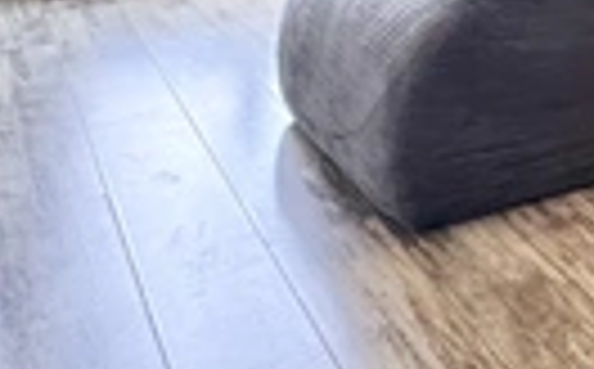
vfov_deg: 19.1
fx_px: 970
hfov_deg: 24.7
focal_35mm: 60
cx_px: 929
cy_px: -176
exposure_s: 1/100
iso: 160
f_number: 2.2
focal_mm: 2.22
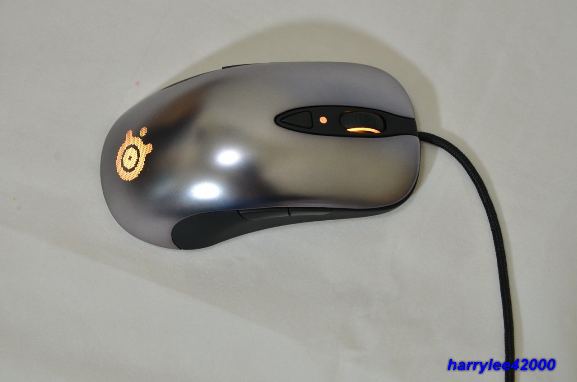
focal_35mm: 99
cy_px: 191
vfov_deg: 13.8
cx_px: 288
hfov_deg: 20.7
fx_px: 1584
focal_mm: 66
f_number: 9
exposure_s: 1/15
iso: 400
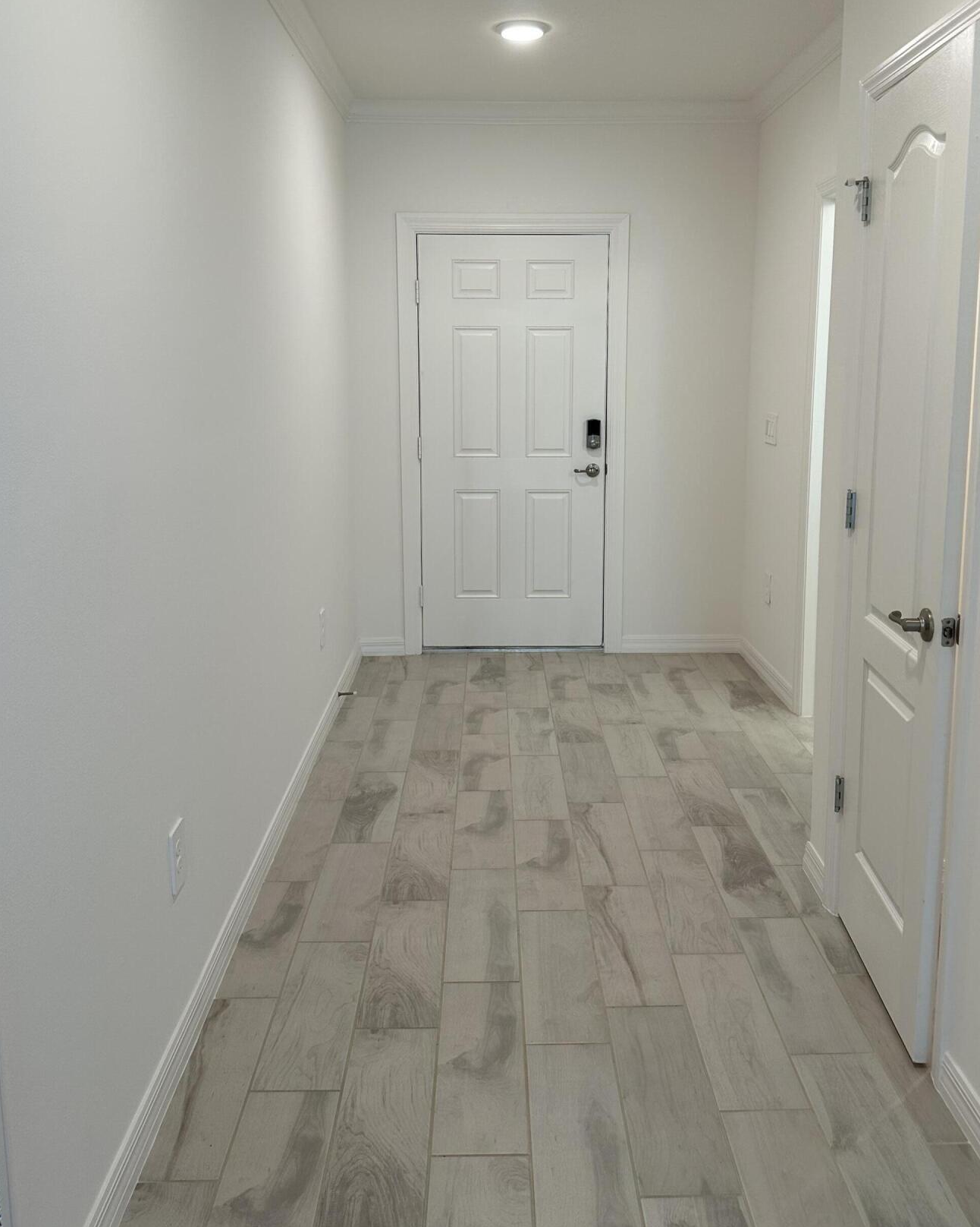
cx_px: 517
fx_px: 1052
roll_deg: +0.1
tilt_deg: -8.9
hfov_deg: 49.9
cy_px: 512
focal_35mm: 29
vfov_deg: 60.1
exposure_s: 1/126
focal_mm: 6.86
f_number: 1.78
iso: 100
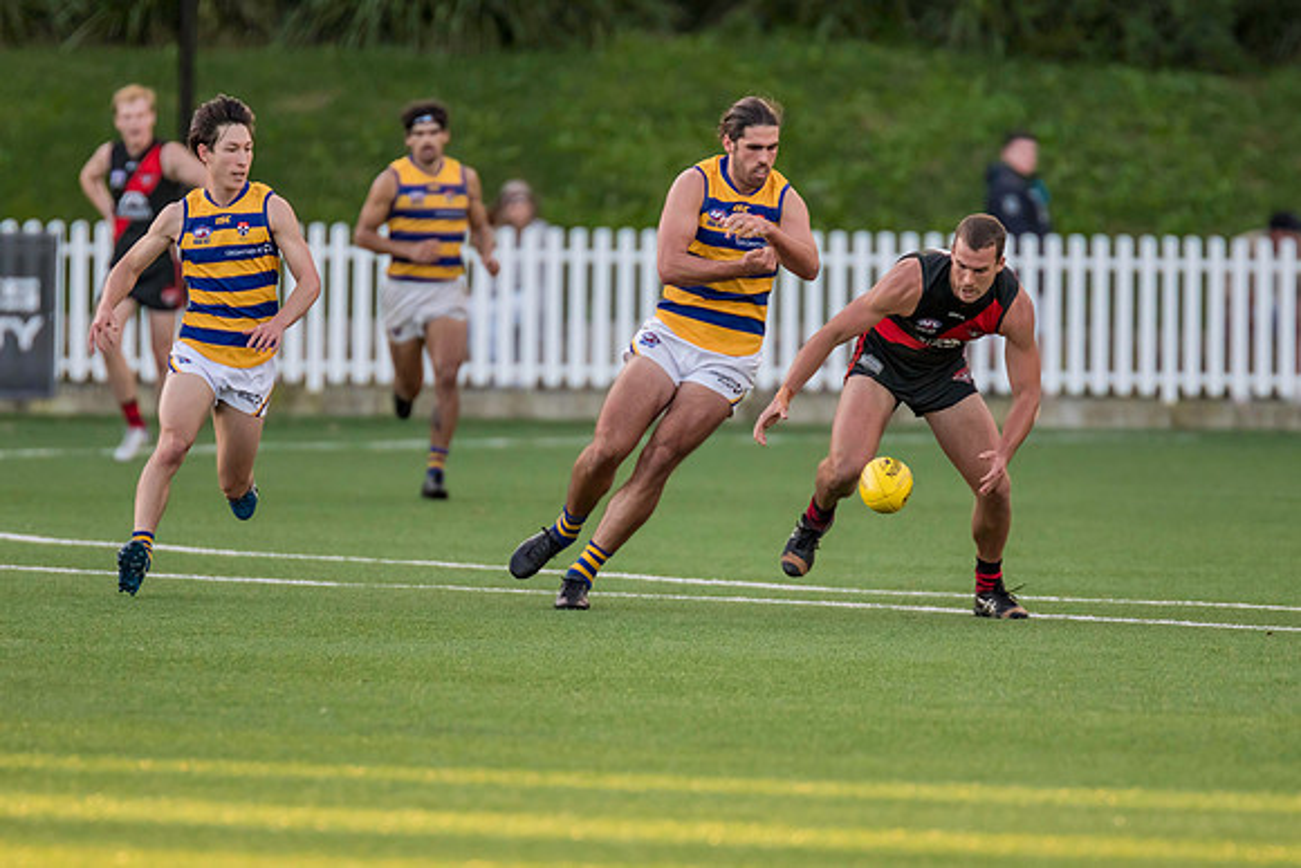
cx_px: 670
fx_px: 22887
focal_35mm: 633
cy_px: 553
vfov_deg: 2.2
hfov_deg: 3.3
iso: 800
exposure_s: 1/2000
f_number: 4
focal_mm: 420
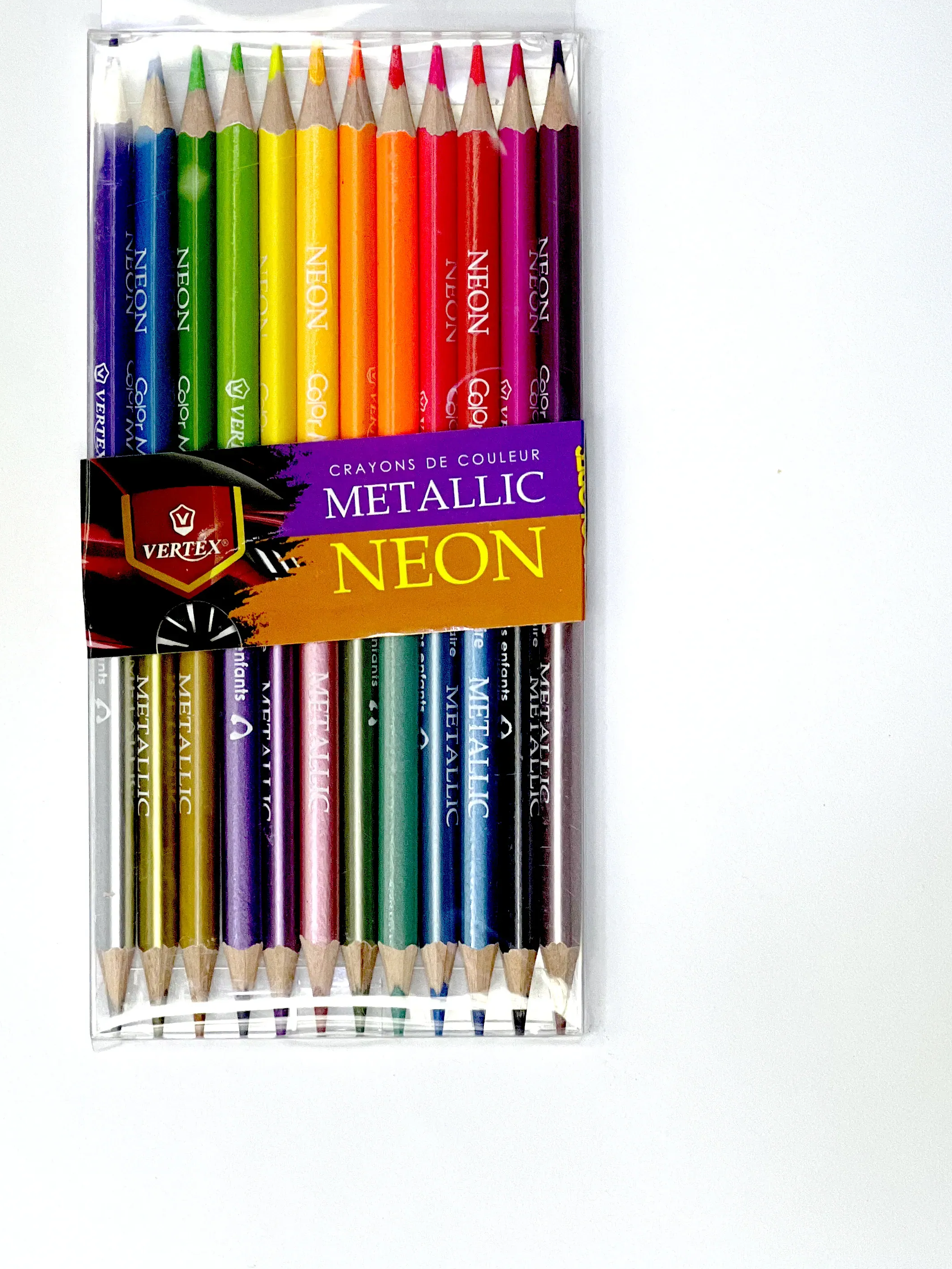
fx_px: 4033
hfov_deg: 13.4
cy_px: 455
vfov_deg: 17.8
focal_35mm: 110
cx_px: 348
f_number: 2.8
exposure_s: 1/100
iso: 160
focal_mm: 9
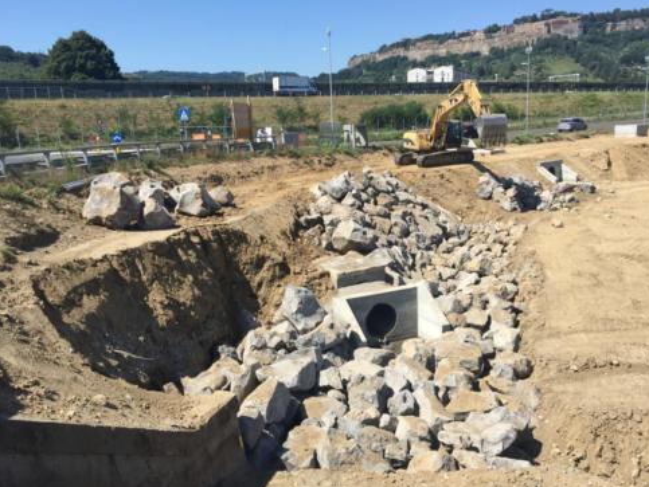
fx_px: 563
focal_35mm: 30
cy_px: 239
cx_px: 333
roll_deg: +1.3
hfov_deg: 59.9
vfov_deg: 46.8
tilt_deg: -11.5
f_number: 2.2
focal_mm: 4.15
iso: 32
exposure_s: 1/1647
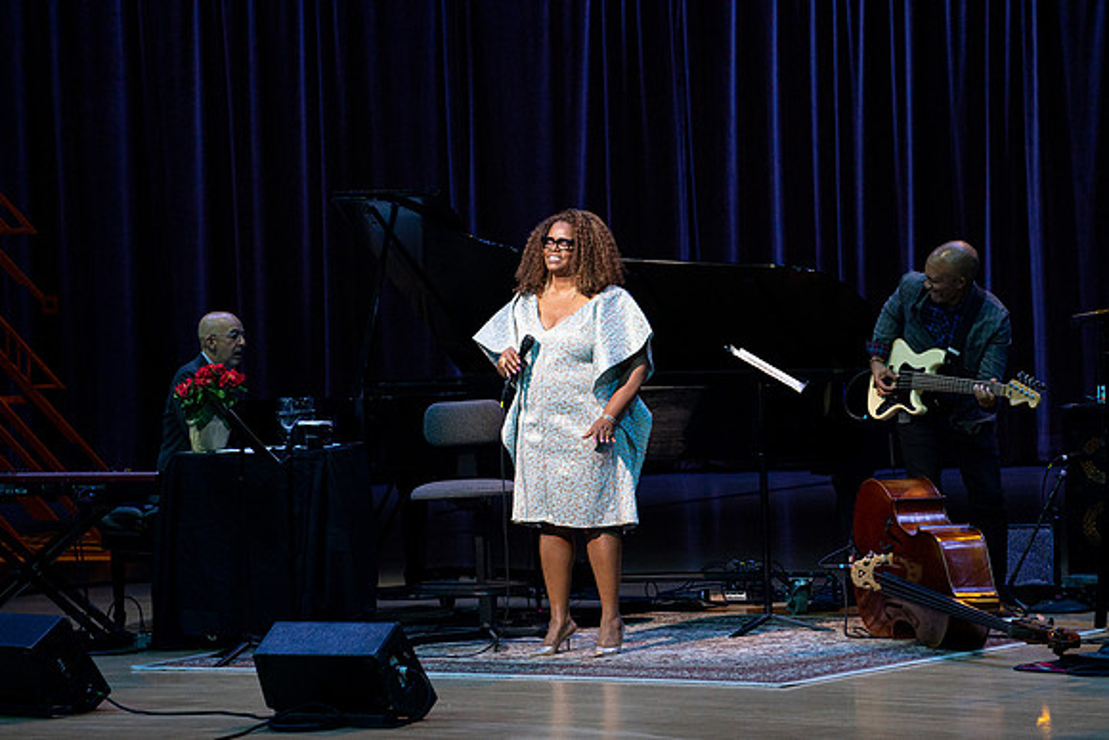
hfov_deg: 10.3
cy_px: 370
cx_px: 554
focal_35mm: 200
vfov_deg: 6.9
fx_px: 6162
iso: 2500
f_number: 5.6
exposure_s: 1/320
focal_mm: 200
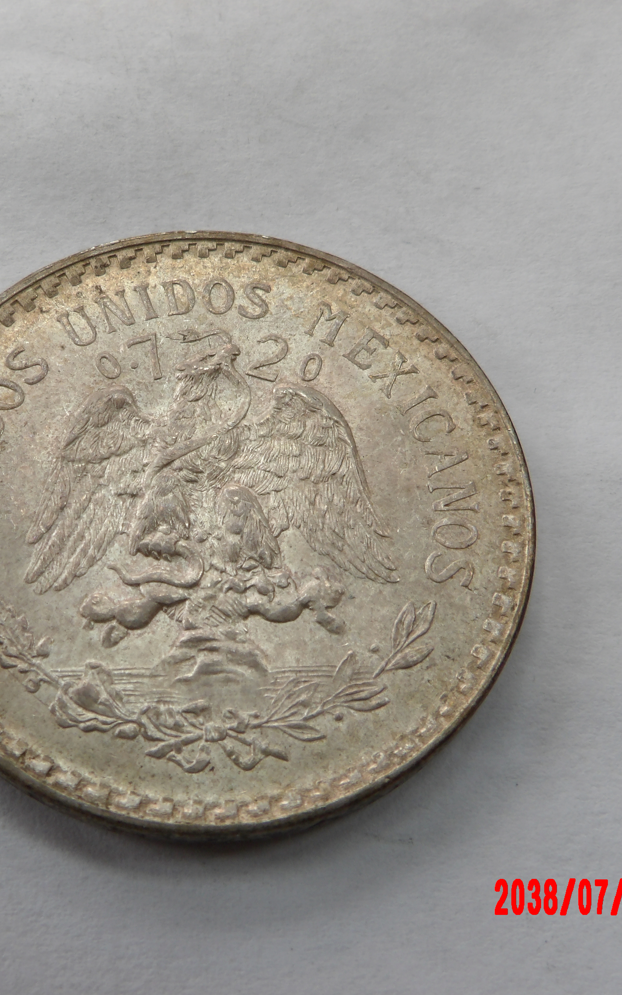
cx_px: 223
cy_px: 502
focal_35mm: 49
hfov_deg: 26.2
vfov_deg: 41.1
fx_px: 1329
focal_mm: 6.2
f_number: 4.5
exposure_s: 1/41
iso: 100
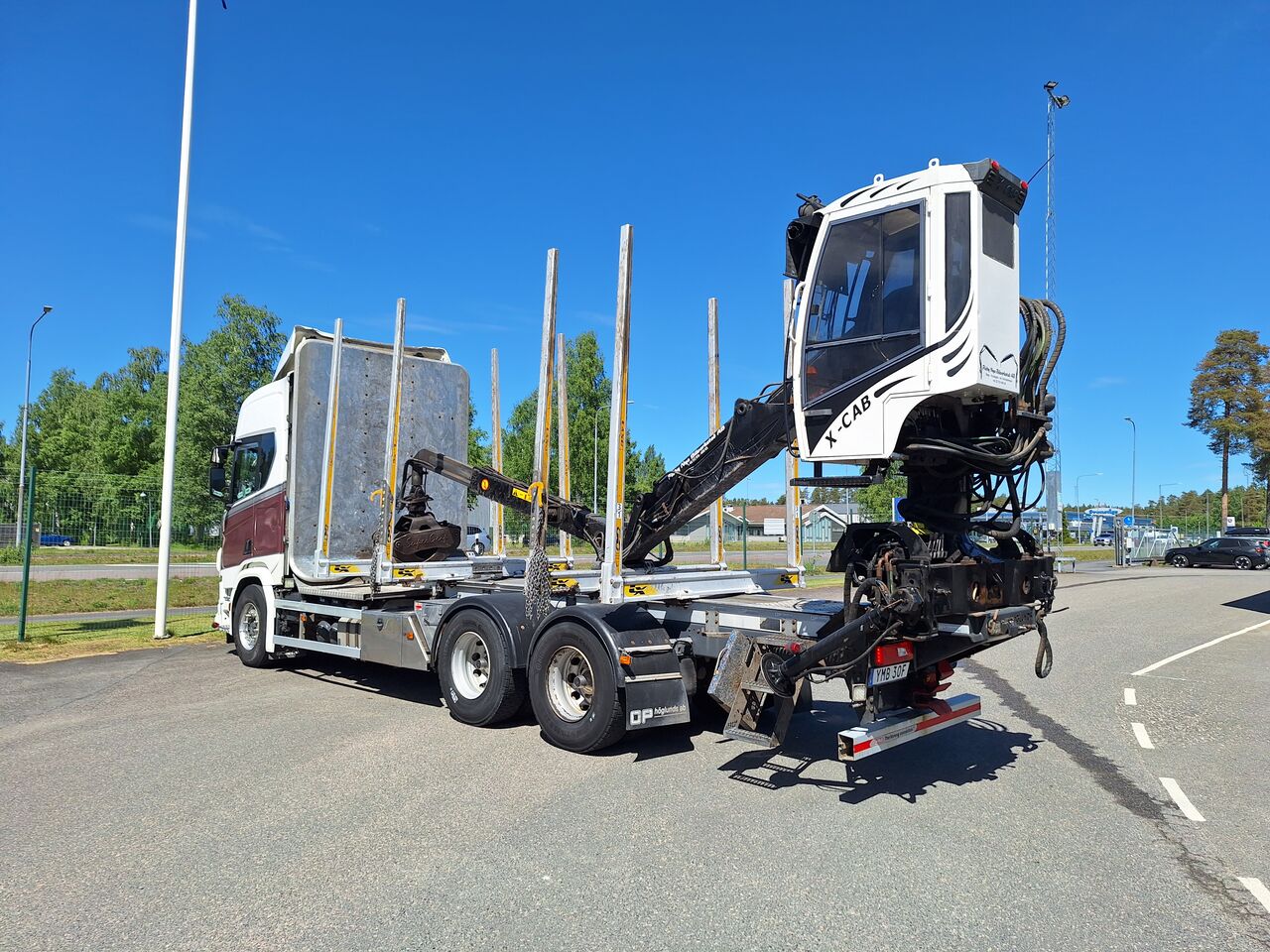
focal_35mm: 23
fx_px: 844
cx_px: 635
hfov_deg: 73.9
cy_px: 476
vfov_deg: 58.9
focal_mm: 5.54
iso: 40
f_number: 1.8
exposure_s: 1/3086
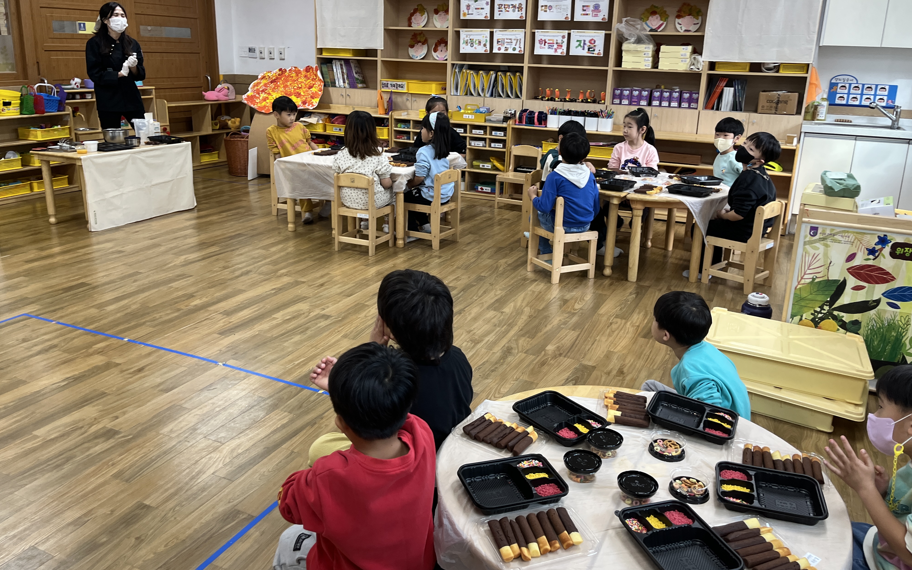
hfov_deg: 66.5
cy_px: 251
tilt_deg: -9.5
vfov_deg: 44.4
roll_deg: -1.5
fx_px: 696
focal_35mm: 28
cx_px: 451
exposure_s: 1/120
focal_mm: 5.1
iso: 100
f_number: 1.6
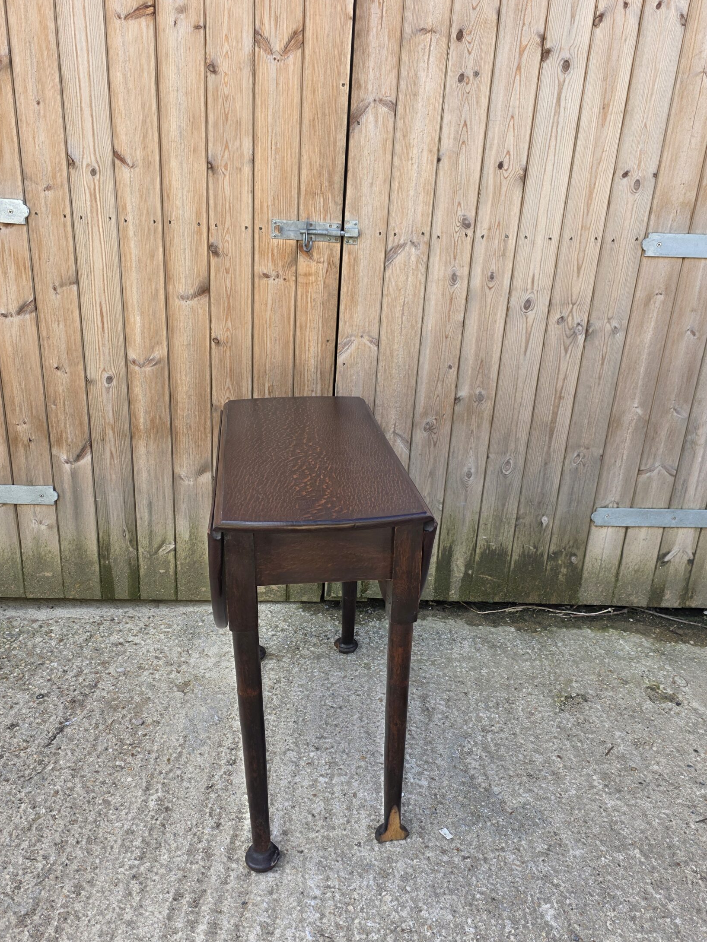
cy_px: 481
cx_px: 342
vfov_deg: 65.3
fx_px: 735
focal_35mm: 27
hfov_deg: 51.3
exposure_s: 1/359
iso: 50
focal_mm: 6.3
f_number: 1.7
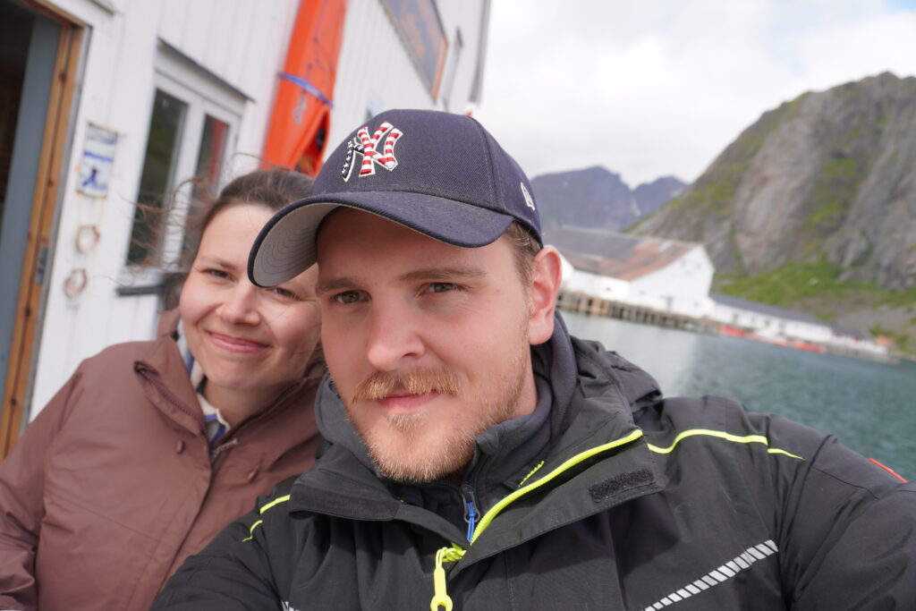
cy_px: 306
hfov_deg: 73.7
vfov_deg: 53.1
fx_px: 611
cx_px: 458
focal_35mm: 24
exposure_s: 1/400
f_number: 4.5
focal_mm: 16
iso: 100
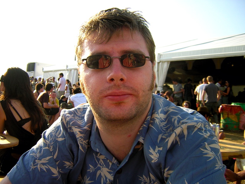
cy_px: 92
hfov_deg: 51.4
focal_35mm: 36
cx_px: 122
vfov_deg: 39.7
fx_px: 255
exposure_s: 1/536
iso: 100
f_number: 2.6
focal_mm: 4.7
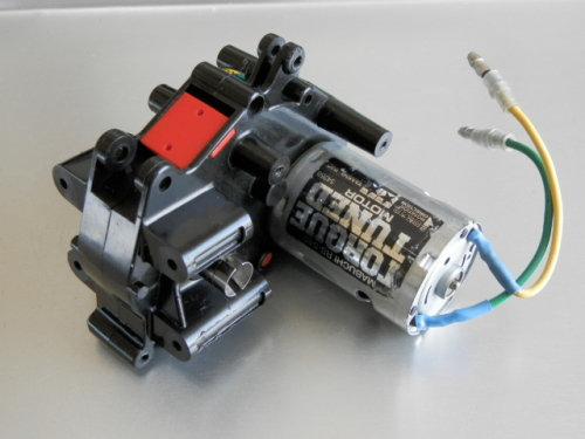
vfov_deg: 31.5
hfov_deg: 41.2
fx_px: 777
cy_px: 220
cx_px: 292
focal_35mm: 46
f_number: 3.6
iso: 200
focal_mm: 8.2
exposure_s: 1/50
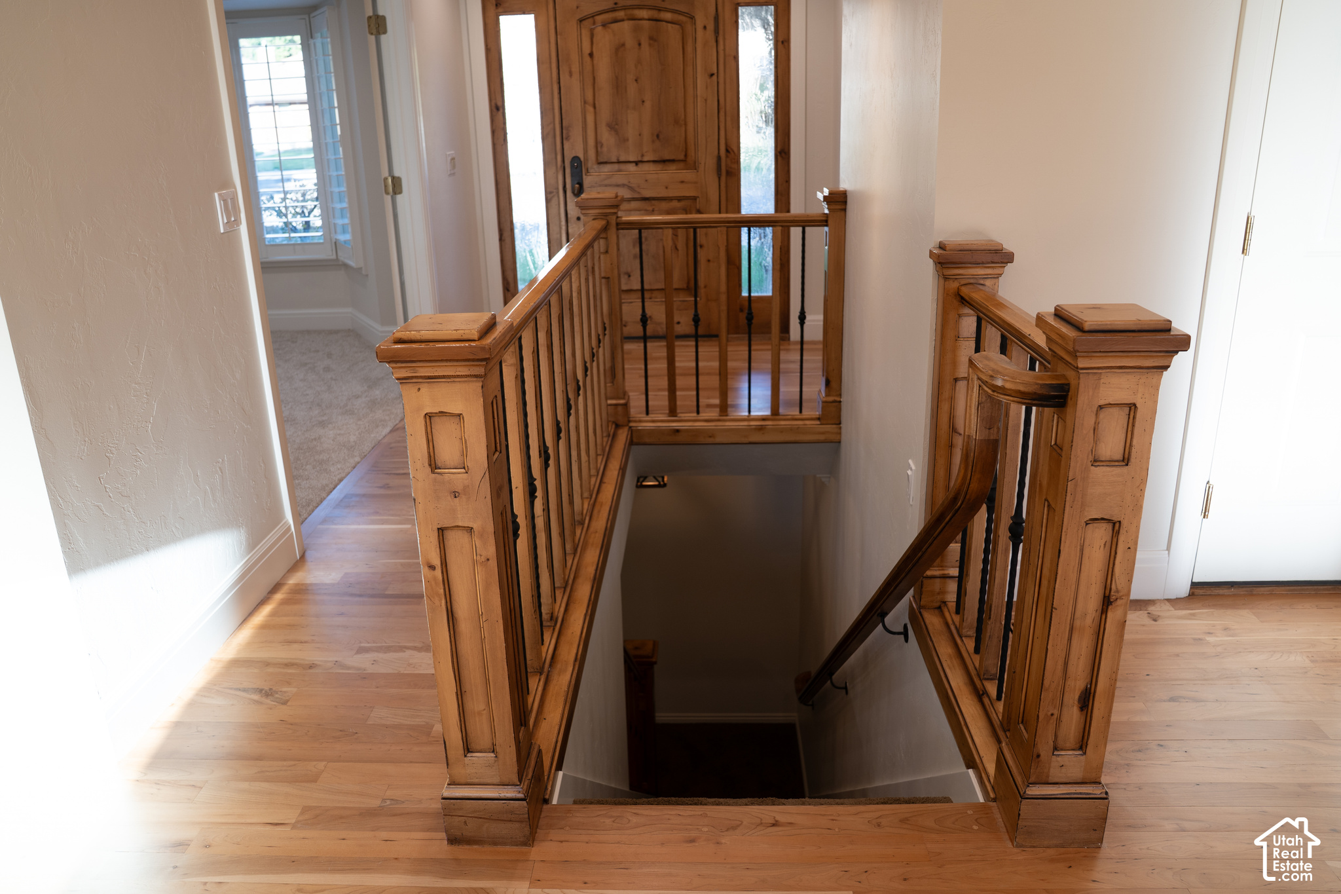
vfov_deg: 50.4
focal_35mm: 26
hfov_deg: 70.4
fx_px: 950
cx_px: 660
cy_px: 440
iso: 160
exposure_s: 1/60
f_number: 4
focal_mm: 24
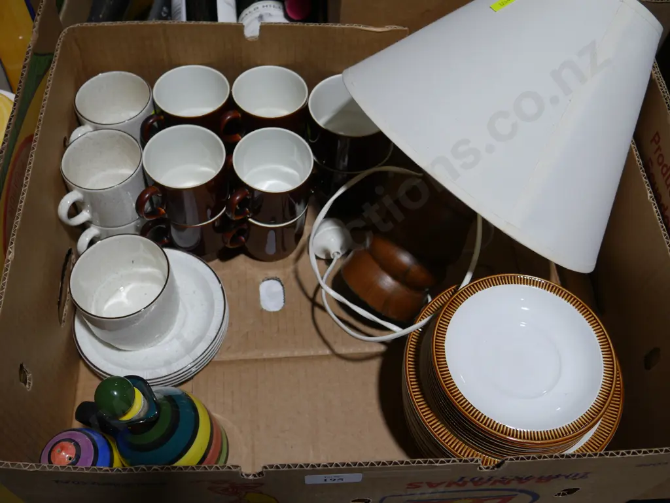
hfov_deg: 51.3
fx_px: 697
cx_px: 335
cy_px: 252
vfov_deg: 39.7
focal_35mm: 36
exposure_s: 1/125
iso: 200
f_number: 4
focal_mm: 18
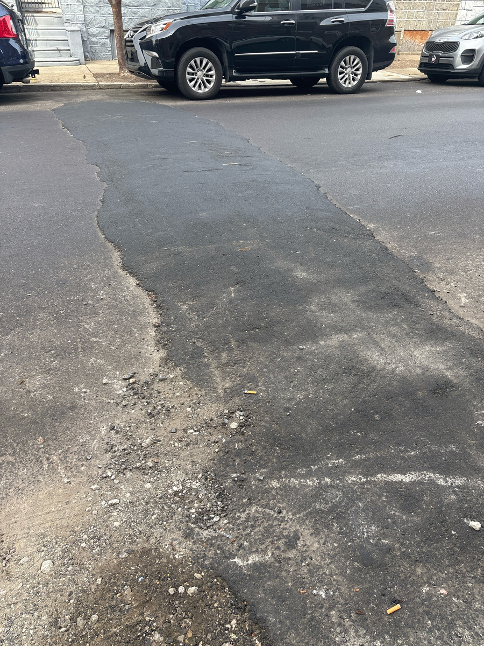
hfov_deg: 53.1
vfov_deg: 67.3
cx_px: 242
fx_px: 485
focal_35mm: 26
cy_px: 323
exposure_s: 1/391
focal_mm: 5.96
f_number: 1.6
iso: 50
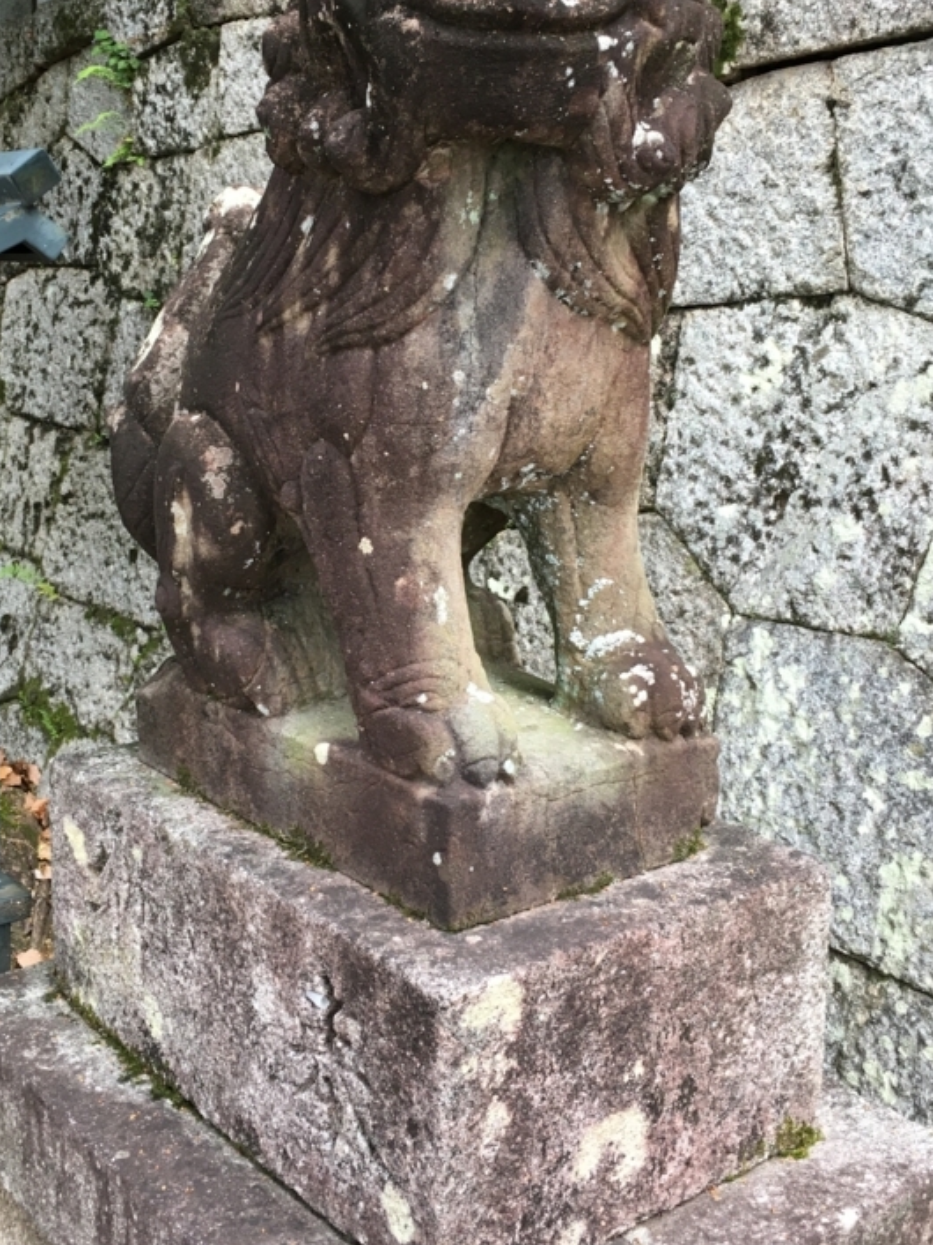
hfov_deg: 34.3
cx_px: 398
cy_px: 532
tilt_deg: -8.5
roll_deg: +0.5
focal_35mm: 42
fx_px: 1510
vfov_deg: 44.7
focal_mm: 4.15
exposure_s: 1/40
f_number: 2.2
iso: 25
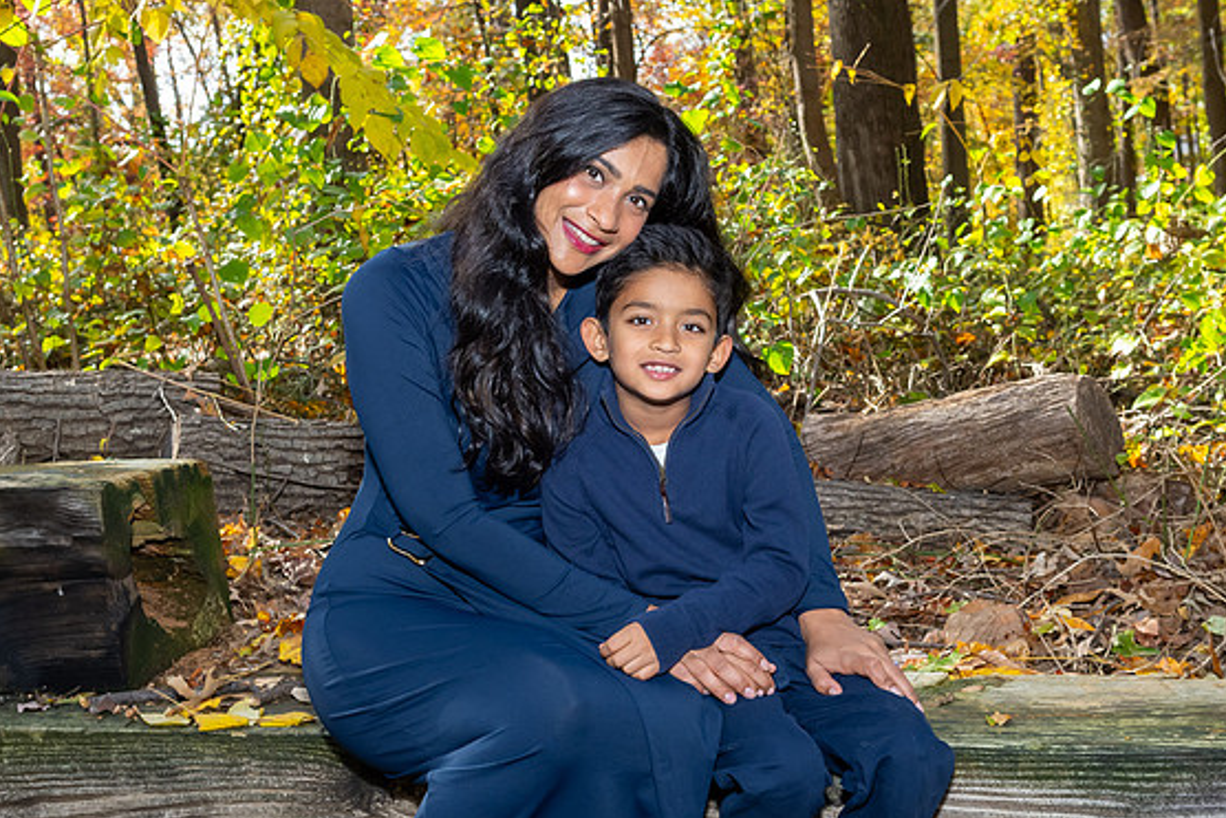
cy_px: 439
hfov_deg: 38.8
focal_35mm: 51
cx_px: 662
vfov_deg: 26.5
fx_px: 1737
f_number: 7.1
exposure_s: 1/250
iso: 800
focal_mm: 28
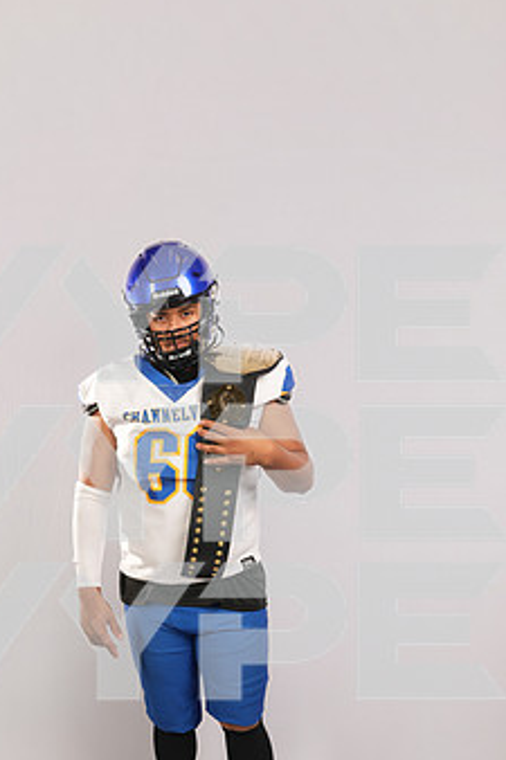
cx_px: 178
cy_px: 474
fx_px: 675
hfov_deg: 40.7
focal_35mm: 32
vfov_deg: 58.0
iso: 200
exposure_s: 1/100
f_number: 7.1
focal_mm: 24
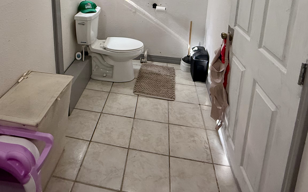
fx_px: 218
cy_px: -6
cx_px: 124
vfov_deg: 40.7
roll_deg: -1.3
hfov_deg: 69.7
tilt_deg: -10.3
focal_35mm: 26
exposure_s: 1/60
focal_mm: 2.22
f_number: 2.2
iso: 160
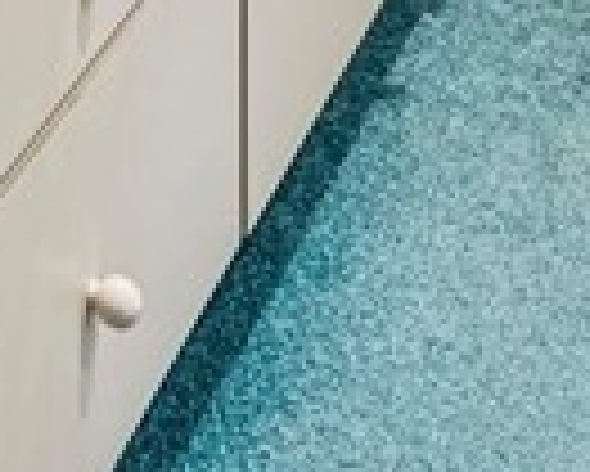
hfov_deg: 14.4
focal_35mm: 128
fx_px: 2235
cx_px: -180
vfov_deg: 9.0
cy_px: -1086
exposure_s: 1/10
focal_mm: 16.5
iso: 400
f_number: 8
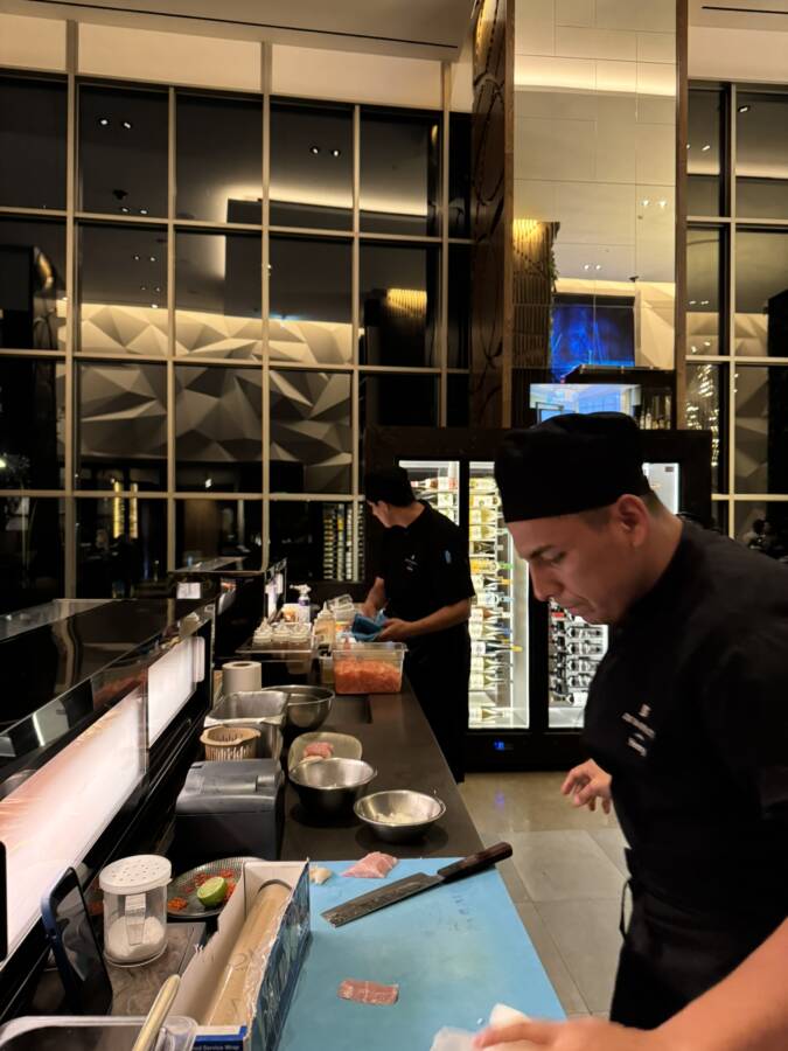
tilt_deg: +1.0
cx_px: 394
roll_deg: -0.3
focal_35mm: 24
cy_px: 526
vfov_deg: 71.6
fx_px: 728
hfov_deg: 56.8
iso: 800
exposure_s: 1/31
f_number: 1.78
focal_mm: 6.76
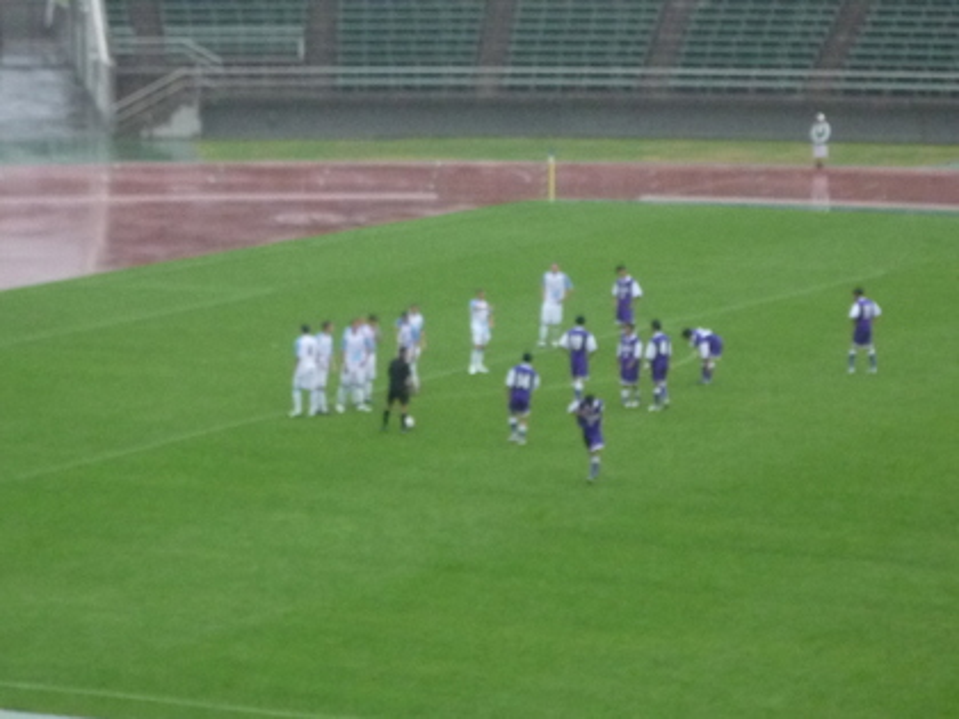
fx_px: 4987
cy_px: 360
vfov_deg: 8.2
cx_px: 480
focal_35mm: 180
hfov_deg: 11.0
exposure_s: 1/100
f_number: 5.6
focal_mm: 17.6
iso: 400
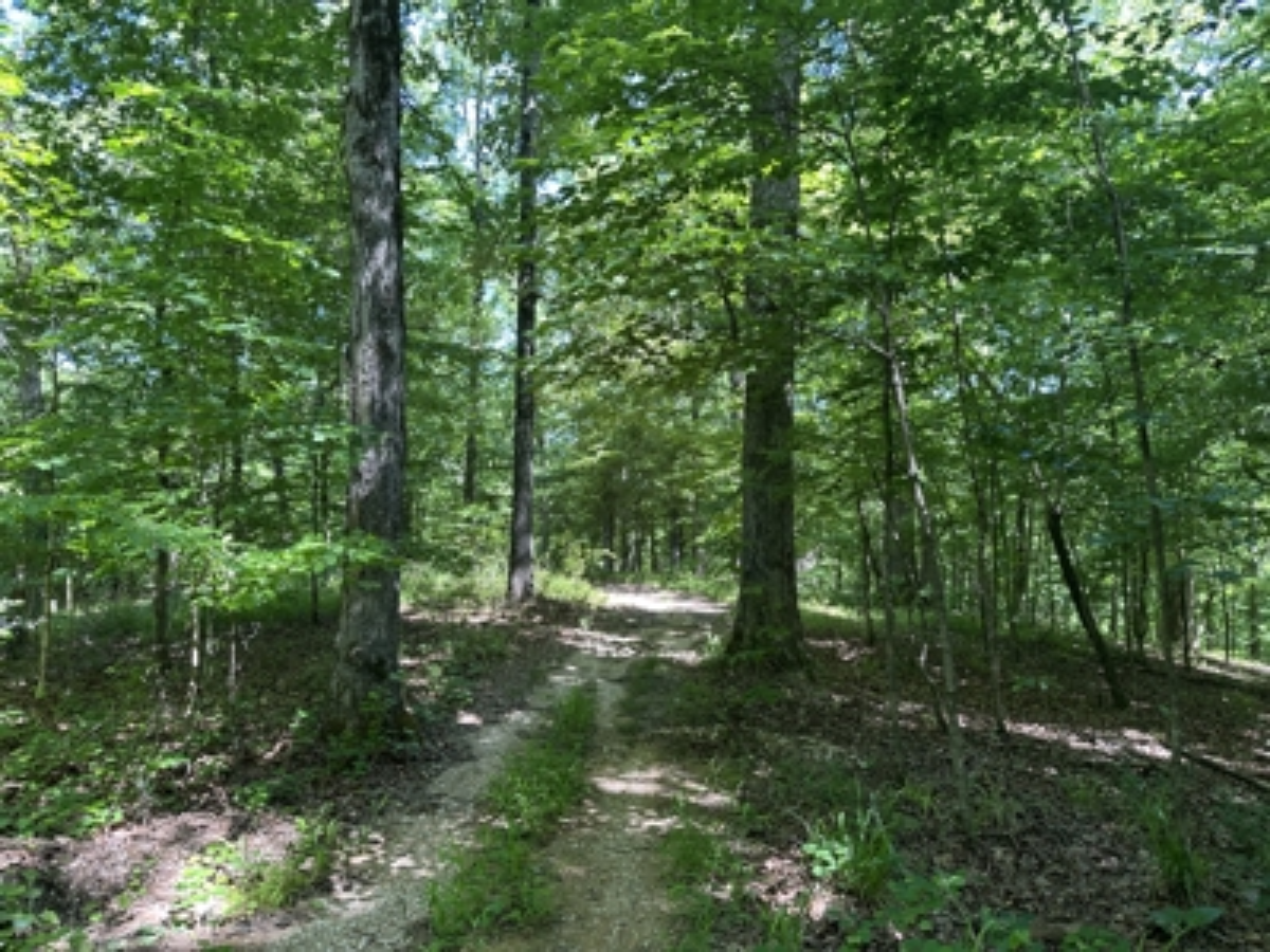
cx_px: 635
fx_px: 881
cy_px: 476
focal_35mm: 24
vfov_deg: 56.8
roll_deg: -0.5
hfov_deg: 71.6
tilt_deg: +0.7
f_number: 1.78
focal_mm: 6.86
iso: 100
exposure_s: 1/121
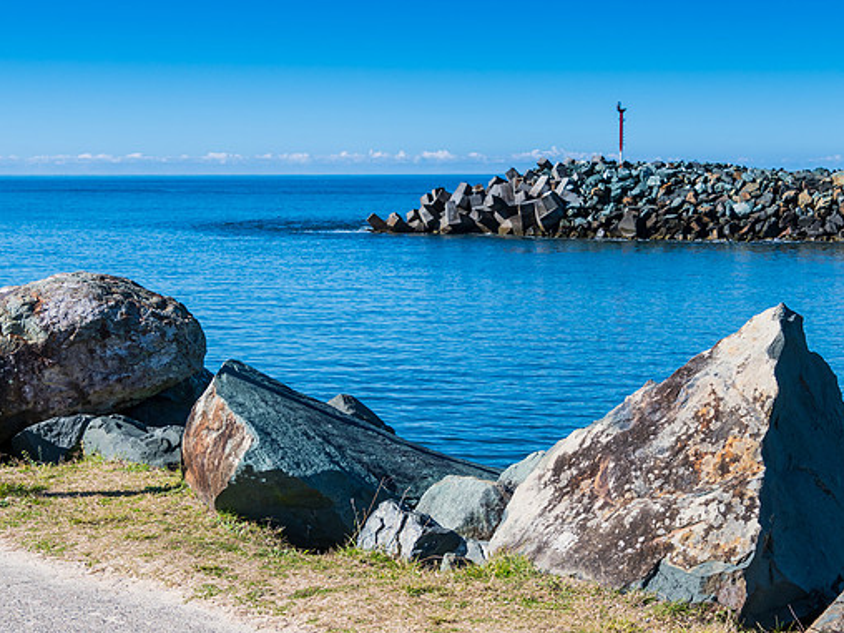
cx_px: 454
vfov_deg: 19.4
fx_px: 1853
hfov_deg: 25.7
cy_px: 316
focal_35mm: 76
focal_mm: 46
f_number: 9
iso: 100
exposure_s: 1/320
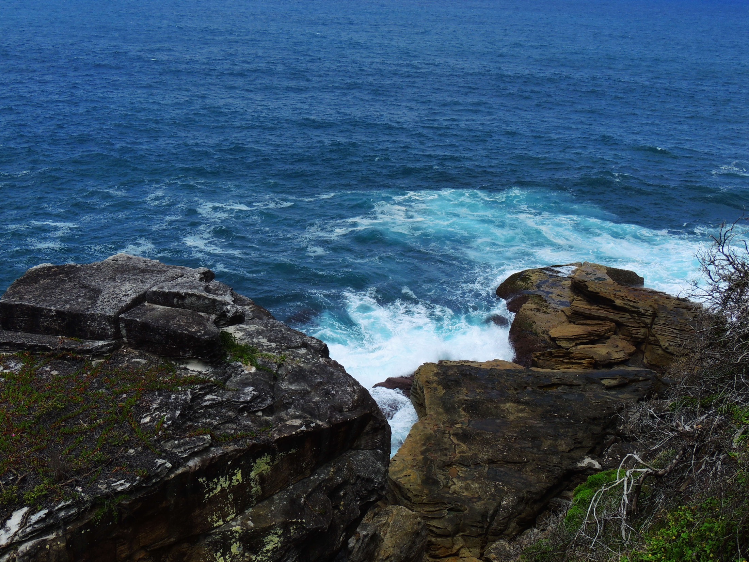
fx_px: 865
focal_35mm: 40
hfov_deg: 46.8
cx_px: 374
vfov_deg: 36.0
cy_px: 281
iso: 100
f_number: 3.7
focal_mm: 7.1
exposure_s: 1/1600
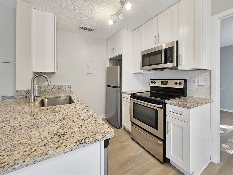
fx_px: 88
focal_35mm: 13
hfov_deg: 106.2
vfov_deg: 89.9
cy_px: 88
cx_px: 116
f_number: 2.2
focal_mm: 2.2
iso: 200
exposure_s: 1/60
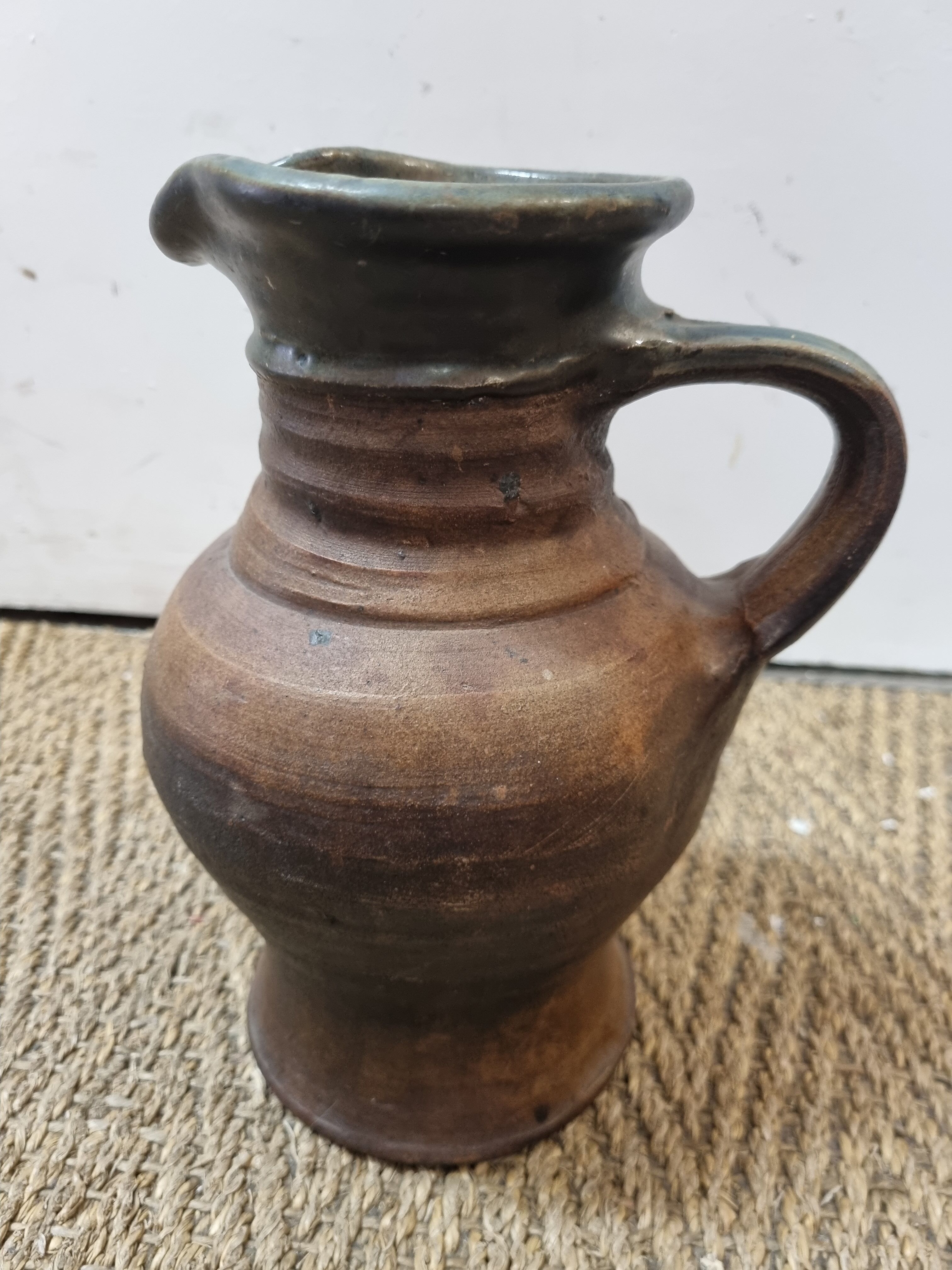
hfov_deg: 53.1
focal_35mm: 26
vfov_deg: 67.3
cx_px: 476
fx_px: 953
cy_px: 635
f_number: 1.8
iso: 500
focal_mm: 5.4
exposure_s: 1/50
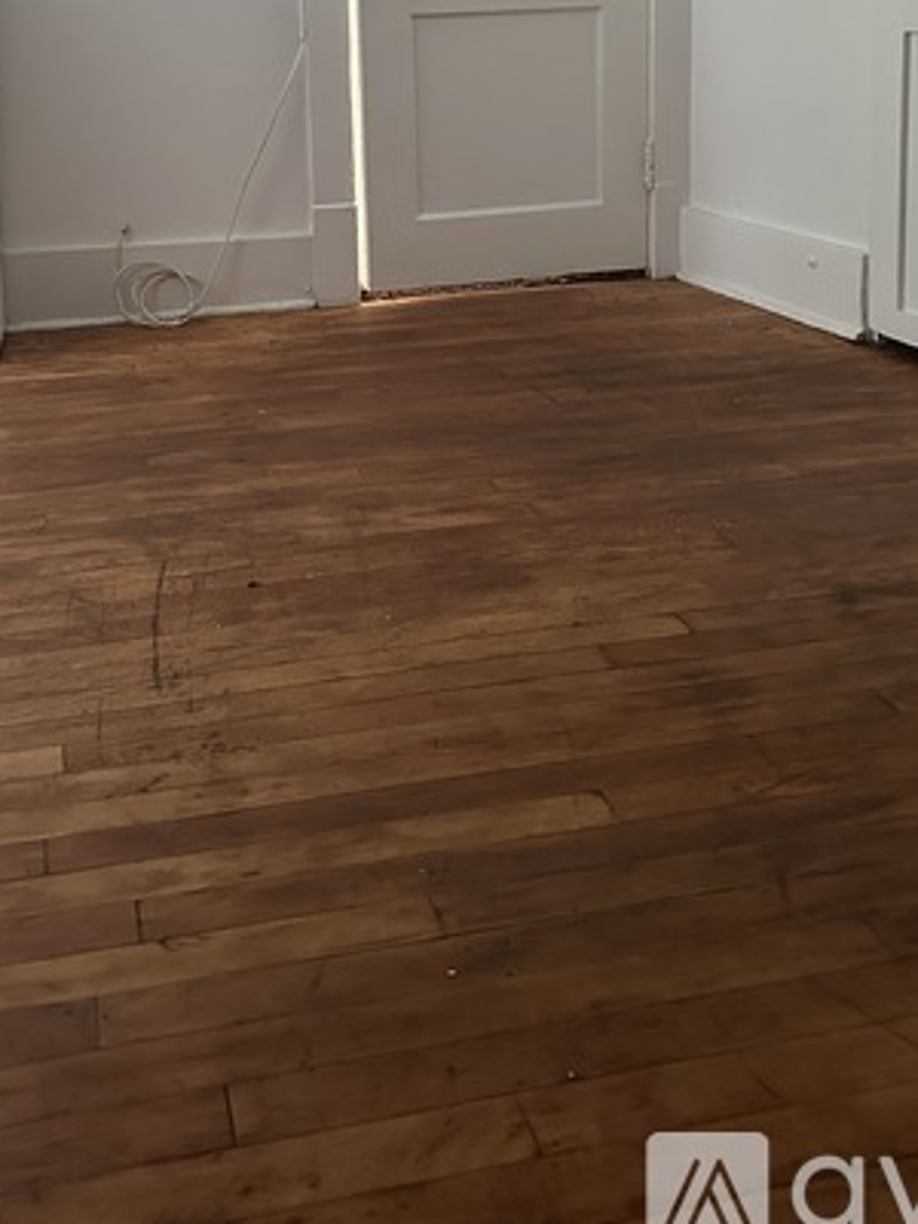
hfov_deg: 35.9
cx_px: 376
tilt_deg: -8.6
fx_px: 1414
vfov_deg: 44.4
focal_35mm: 40
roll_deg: +2.3
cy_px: 234
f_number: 1.78
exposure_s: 1/60
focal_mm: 6.86
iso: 800
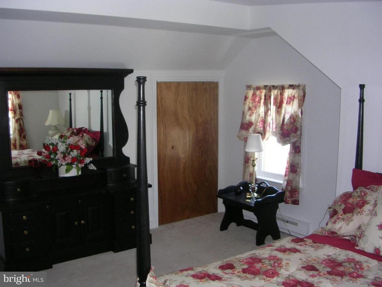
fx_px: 419
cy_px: 144
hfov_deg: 49.0
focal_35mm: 38
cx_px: 191
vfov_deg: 37.7
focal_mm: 5.8
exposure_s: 1/60.1
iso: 75
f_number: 2.8
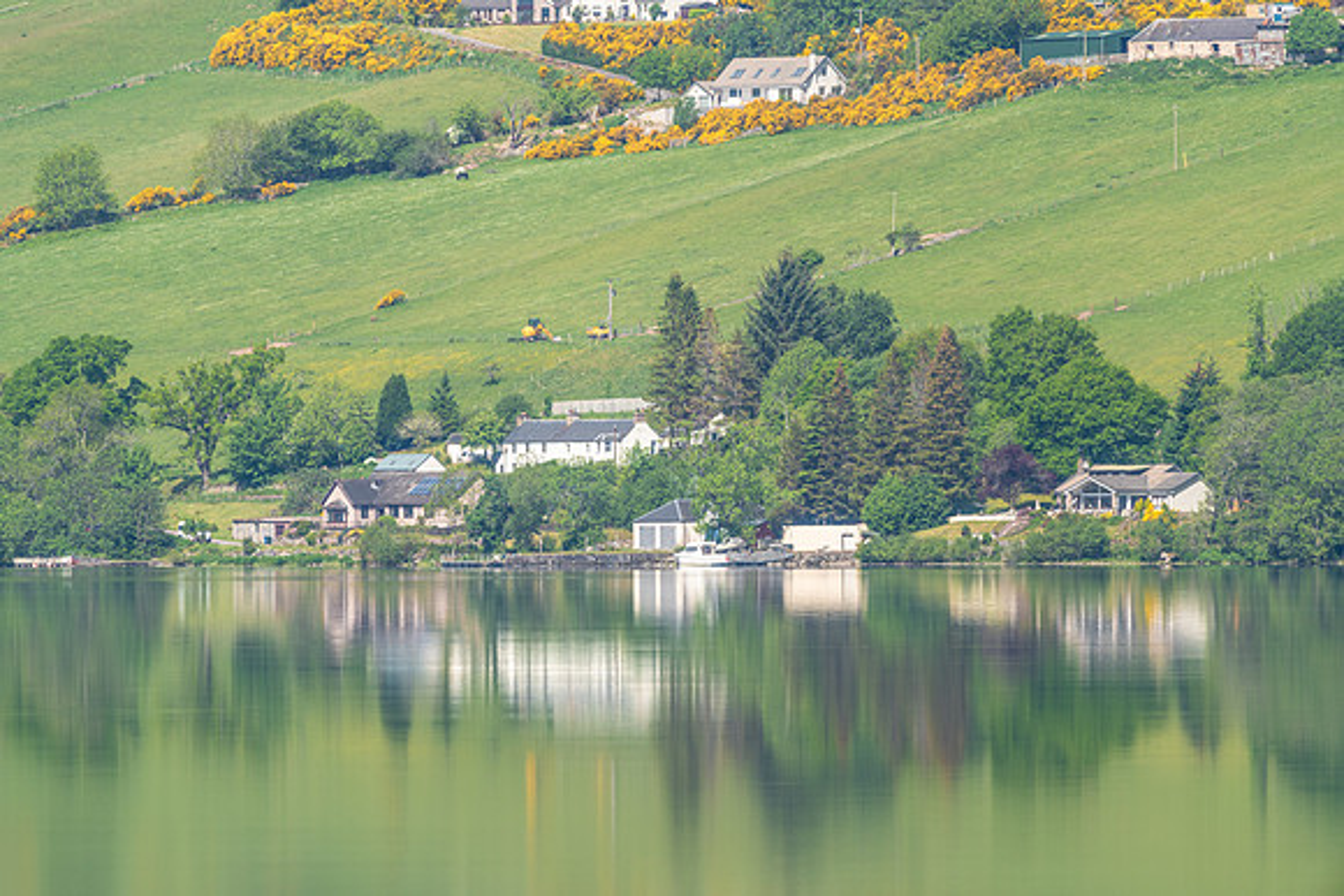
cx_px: 672
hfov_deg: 3.4
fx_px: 22404
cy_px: 448
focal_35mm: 600
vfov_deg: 2.3
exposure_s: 1/640
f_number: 7.1
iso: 160
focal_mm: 600
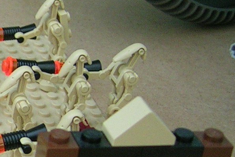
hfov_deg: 14.7
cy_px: 147
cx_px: -164
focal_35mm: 125
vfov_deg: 10.9
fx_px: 816
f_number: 2.8
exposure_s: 1/3.9
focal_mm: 5.4
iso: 98
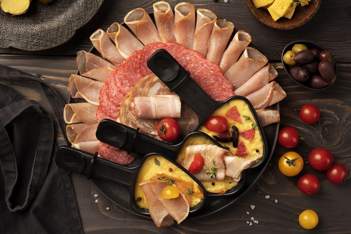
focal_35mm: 57
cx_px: 166
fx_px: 556
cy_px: 107
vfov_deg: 23.8
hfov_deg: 35.0
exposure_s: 1/100
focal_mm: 50
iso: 100
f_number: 5
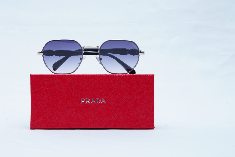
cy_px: 86
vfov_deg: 20.3
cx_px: 99
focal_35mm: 67
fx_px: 437
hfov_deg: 30.0
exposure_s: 1/160
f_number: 9
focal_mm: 50
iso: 200
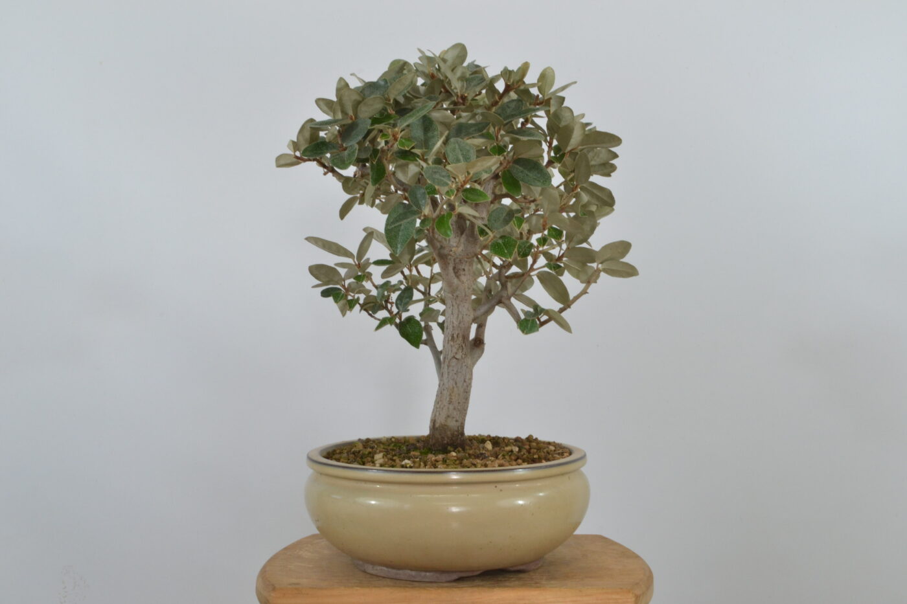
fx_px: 1209
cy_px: 302
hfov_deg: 41.1
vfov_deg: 28.1
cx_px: 454
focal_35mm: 48
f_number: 18
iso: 800
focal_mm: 32
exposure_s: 1/3
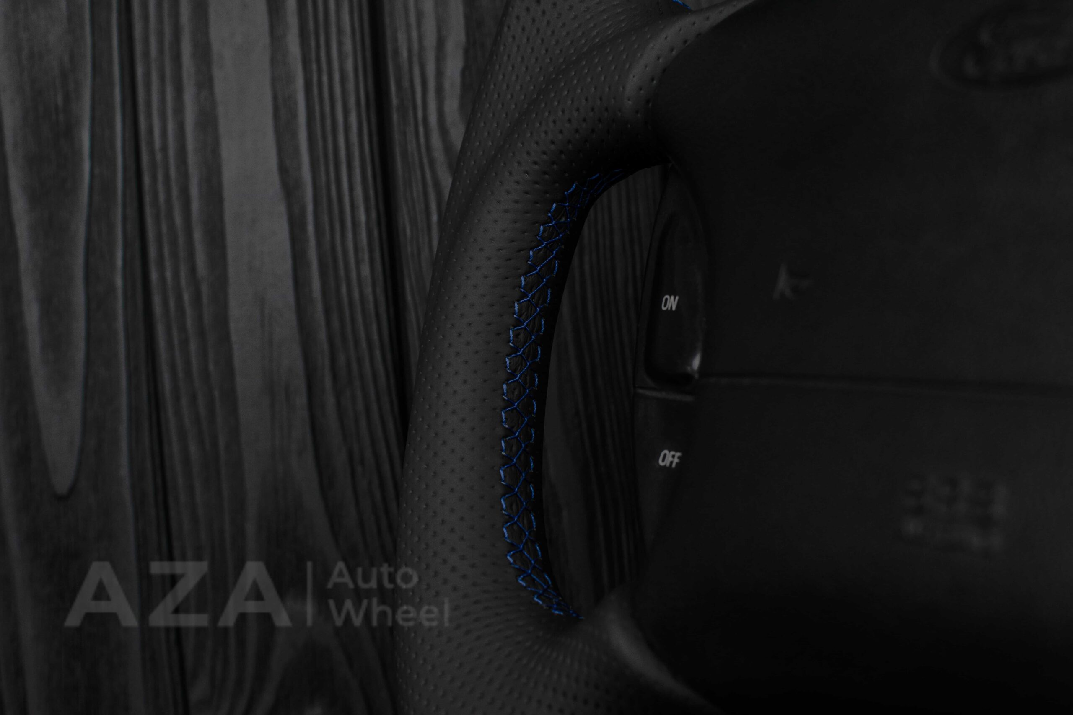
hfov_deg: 37.8
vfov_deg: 25.8
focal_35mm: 52
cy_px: 358
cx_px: 536
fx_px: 1565
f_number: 6.3
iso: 500
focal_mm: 35
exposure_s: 1/125
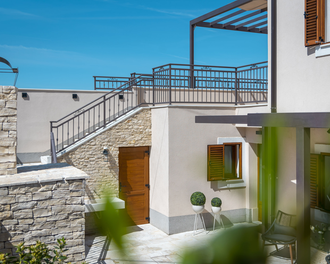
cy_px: 132
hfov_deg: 42.9
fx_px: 420
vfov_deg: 34.9
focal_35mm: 43
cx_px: 165
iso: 100
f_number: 4
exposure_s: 1/3200
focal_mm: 38
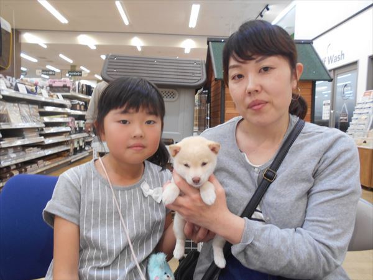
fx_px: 280
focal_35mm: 26
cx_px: 186
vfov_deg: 53.1
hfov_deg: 67.3
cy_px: 140
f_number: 3.2
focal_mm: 4.6
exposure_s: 1/30
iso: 220
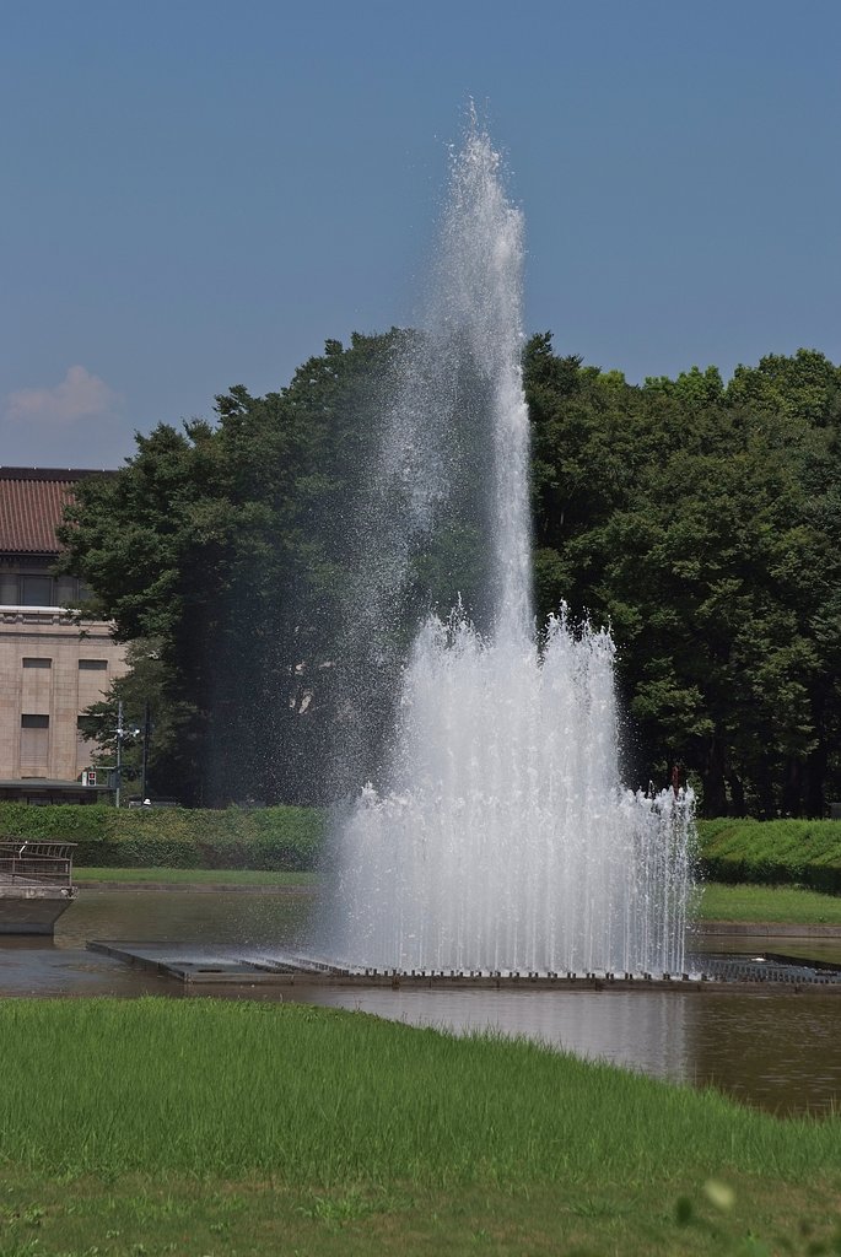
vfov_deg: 18.1
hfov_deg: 12.2
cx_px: 420
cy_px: 628
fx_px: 3950
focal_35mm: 113
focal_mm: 75
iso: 100
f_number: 7.1
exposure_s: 1/1000
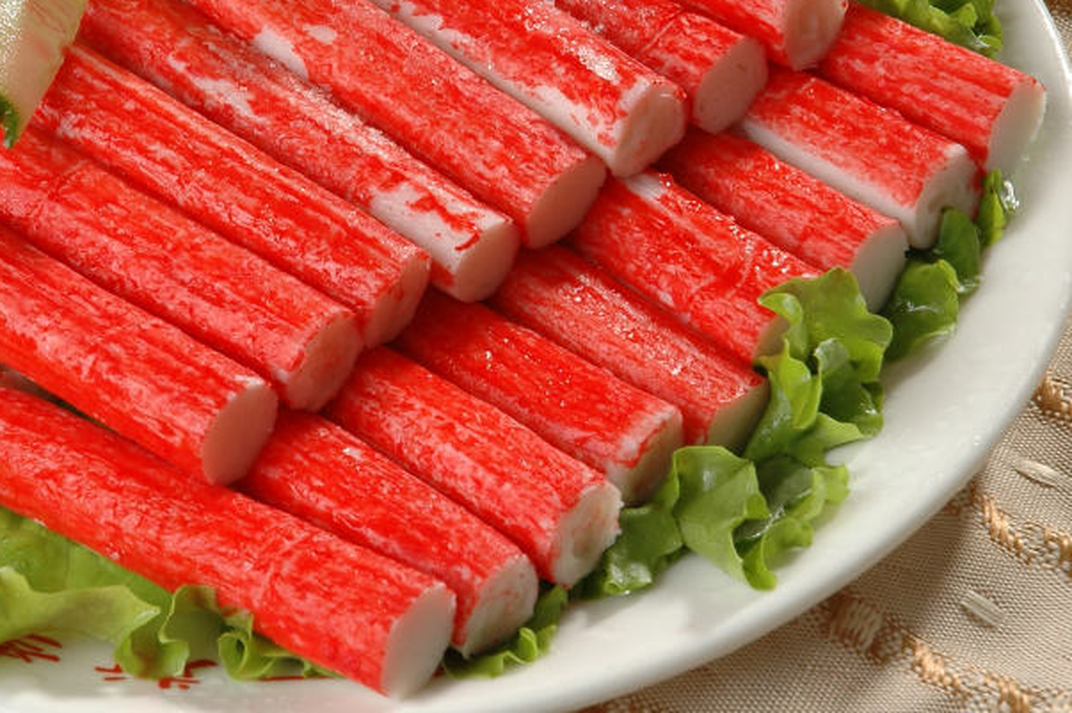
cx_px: 290
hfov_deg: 13.0
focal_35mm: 158
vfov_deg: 8.7
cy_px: 223
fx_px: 4701
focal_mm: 62
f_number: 16
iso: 200
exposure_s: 1/125
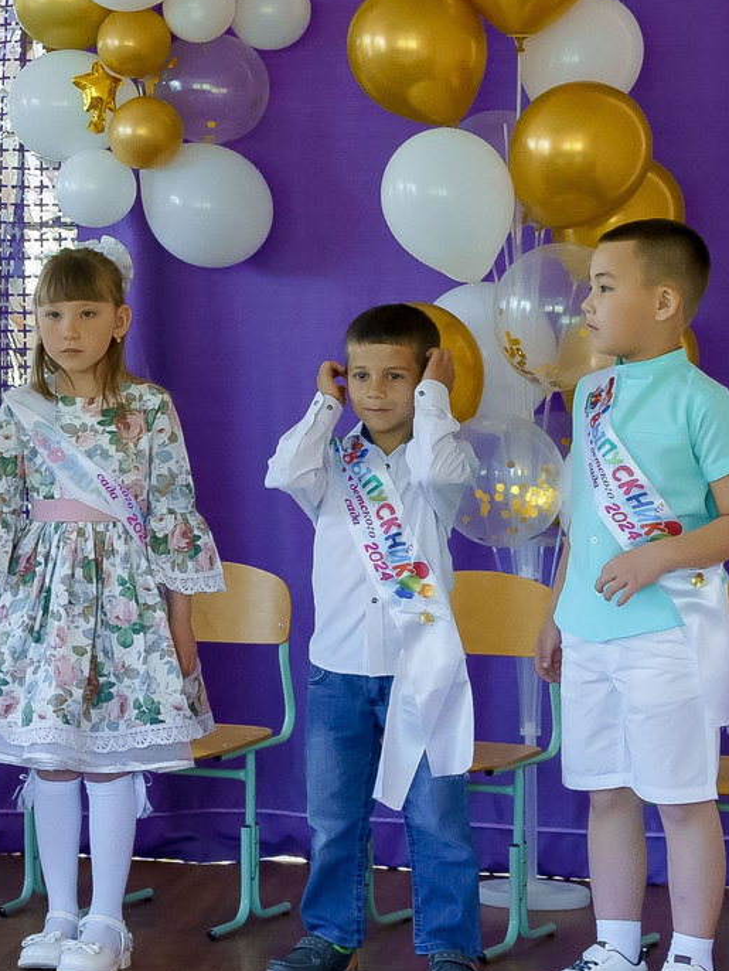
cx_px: -637
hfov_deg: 10.7
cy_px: 432
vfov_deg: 15.3
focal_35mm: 129
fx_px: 3620
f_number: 5.6
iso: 3200
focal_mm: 35
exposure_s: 1/160
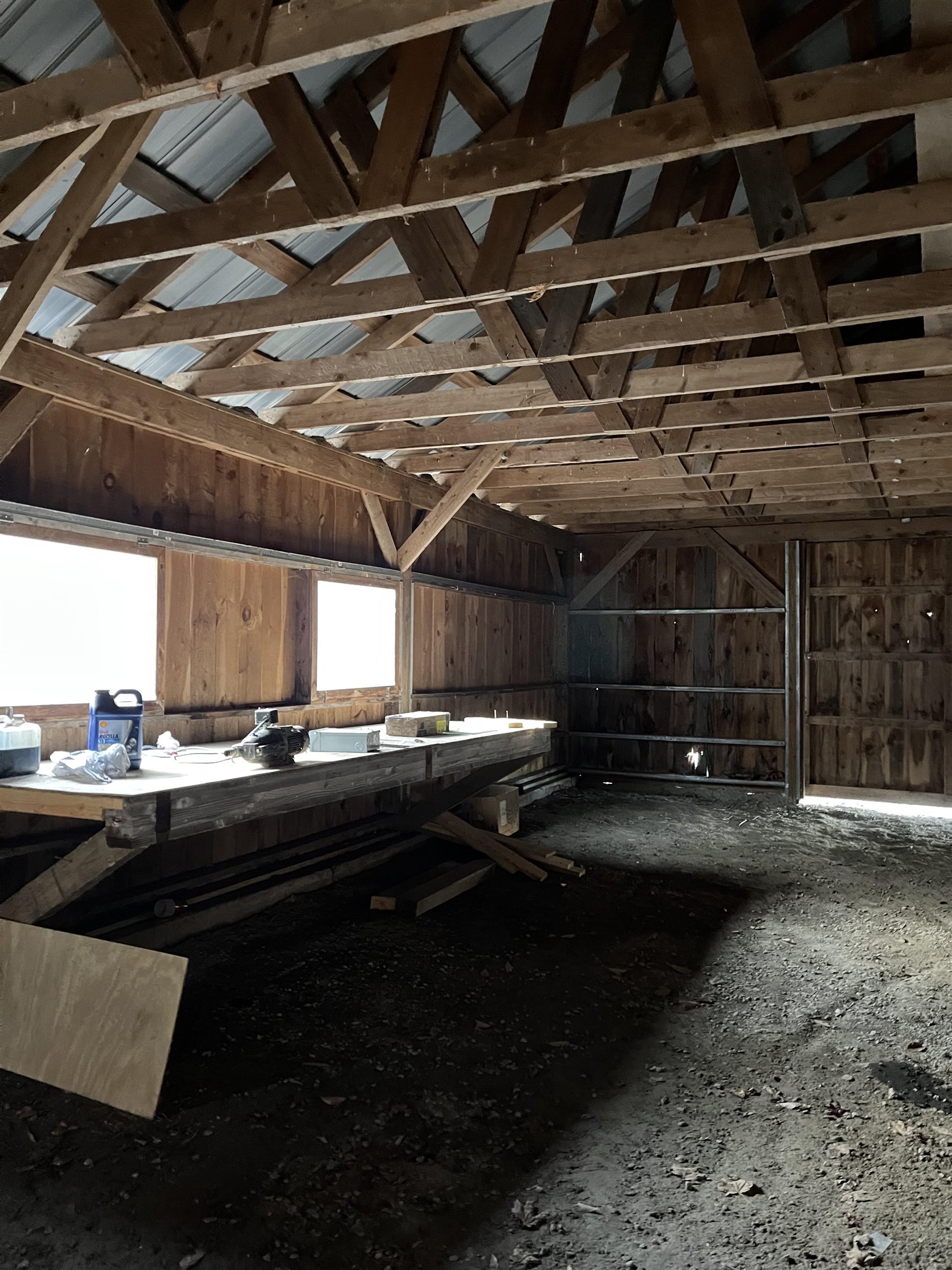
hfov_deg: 53.1
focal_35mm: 26
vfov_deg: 67.3
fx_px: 953
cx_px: 476
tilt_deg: -0.3
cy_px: 635
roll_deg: +1.7
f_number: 1.6
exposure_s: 1/30
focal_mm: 5.1
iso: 1000
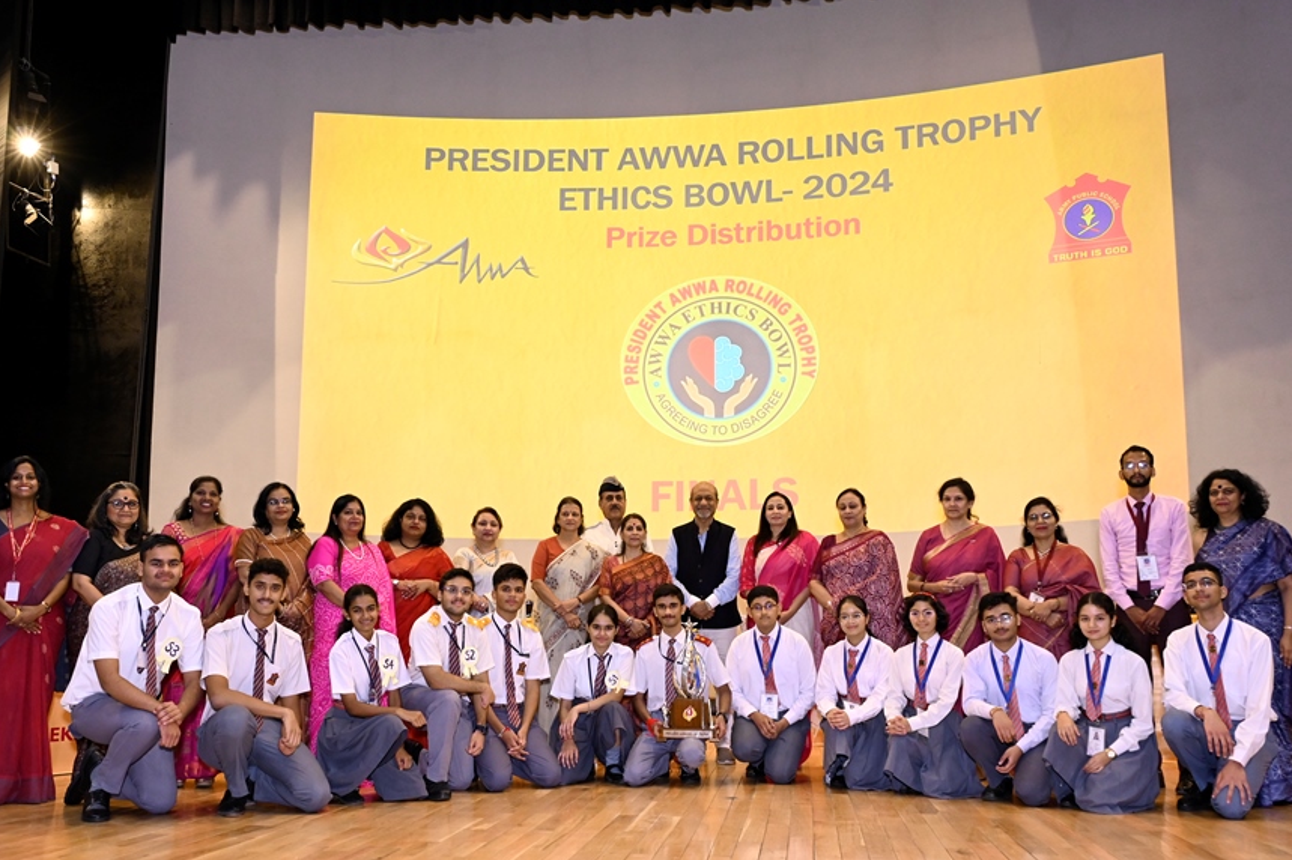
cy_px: 489
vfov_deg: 41.5
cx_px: 594
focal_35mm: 32
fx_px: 1133
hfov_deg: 59.3
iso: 3200
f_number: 4
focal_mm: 26.5
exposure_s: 1/160
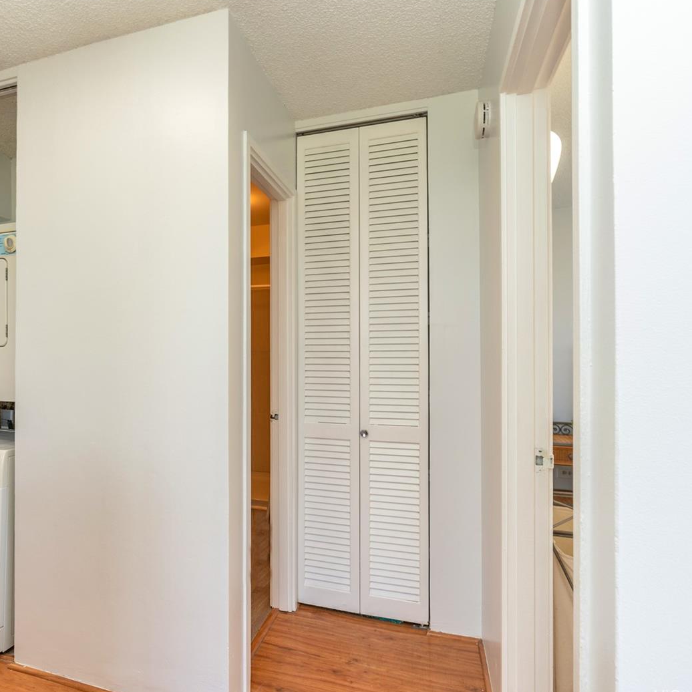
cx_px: 218
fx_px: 475
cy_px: 347
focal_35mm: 21
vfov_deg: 72.1
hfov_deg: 69.6
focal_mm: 16
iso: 160
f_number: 8
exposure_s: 1/25
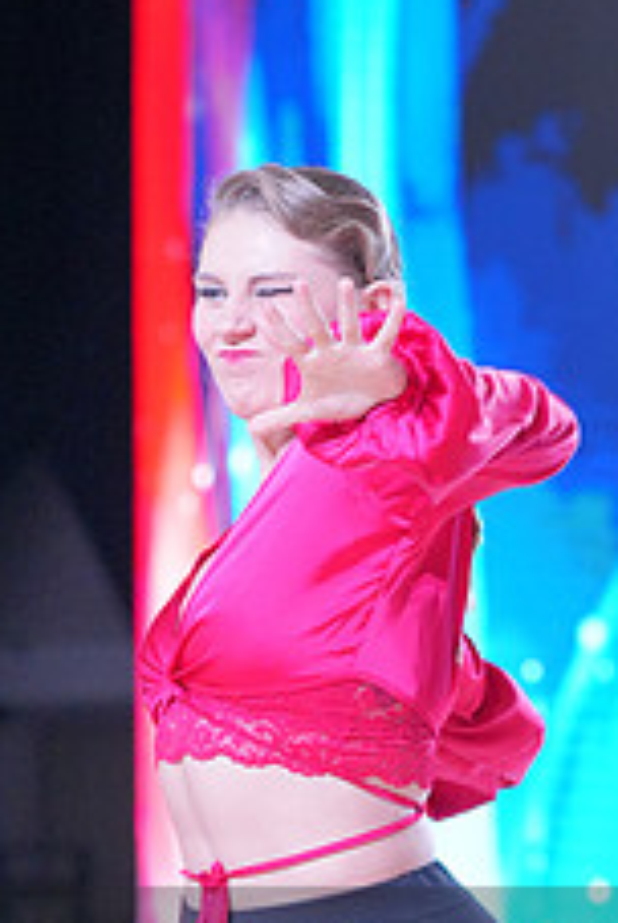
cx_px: 327
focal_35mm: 429
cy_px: 1025
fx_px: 11012
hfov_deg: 3.2
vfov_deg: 4.8
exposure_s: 1/400
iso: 4000
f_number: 5.6
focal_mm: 168
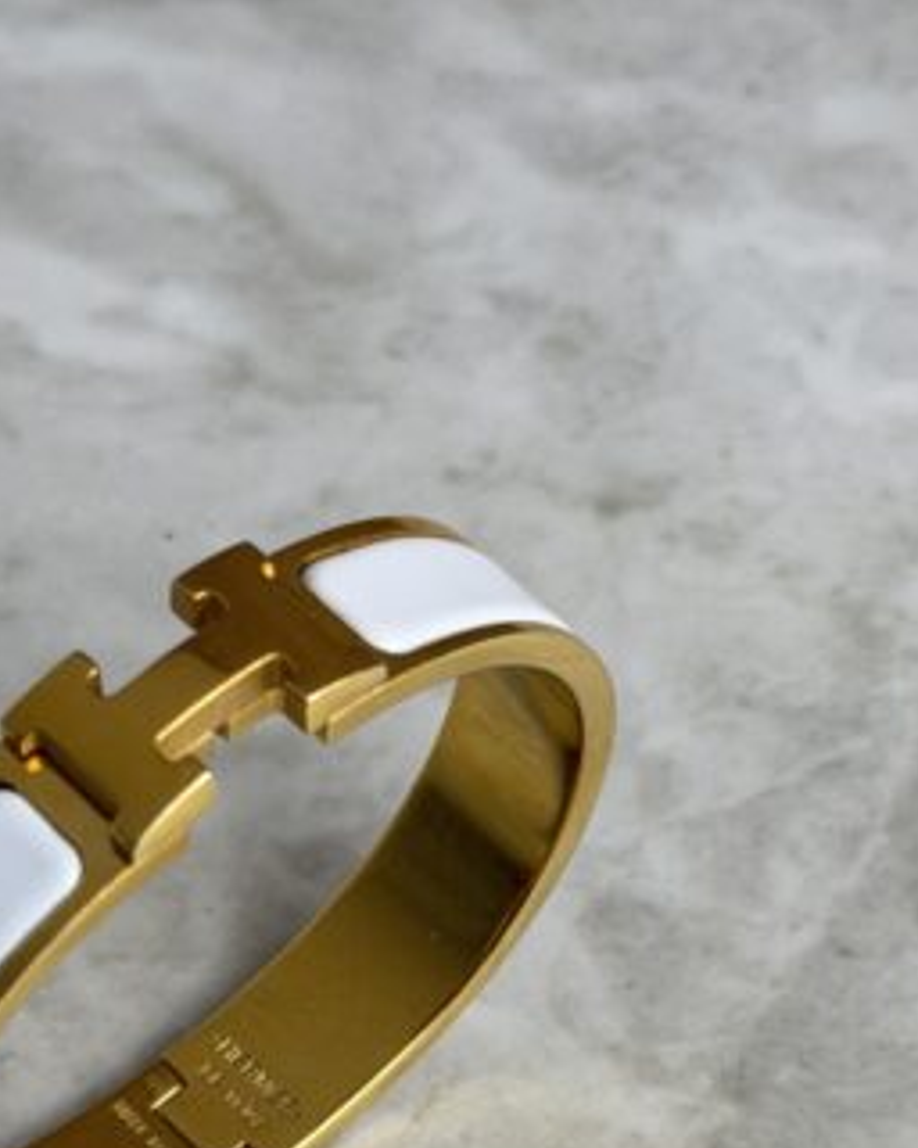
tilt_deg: -56.5
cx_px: 186
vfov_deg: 16.3
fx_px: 3974
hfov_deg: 13.1
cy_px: 908
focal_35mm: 117
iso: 64
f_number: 1.78
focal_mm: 6.76
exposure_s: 1/281
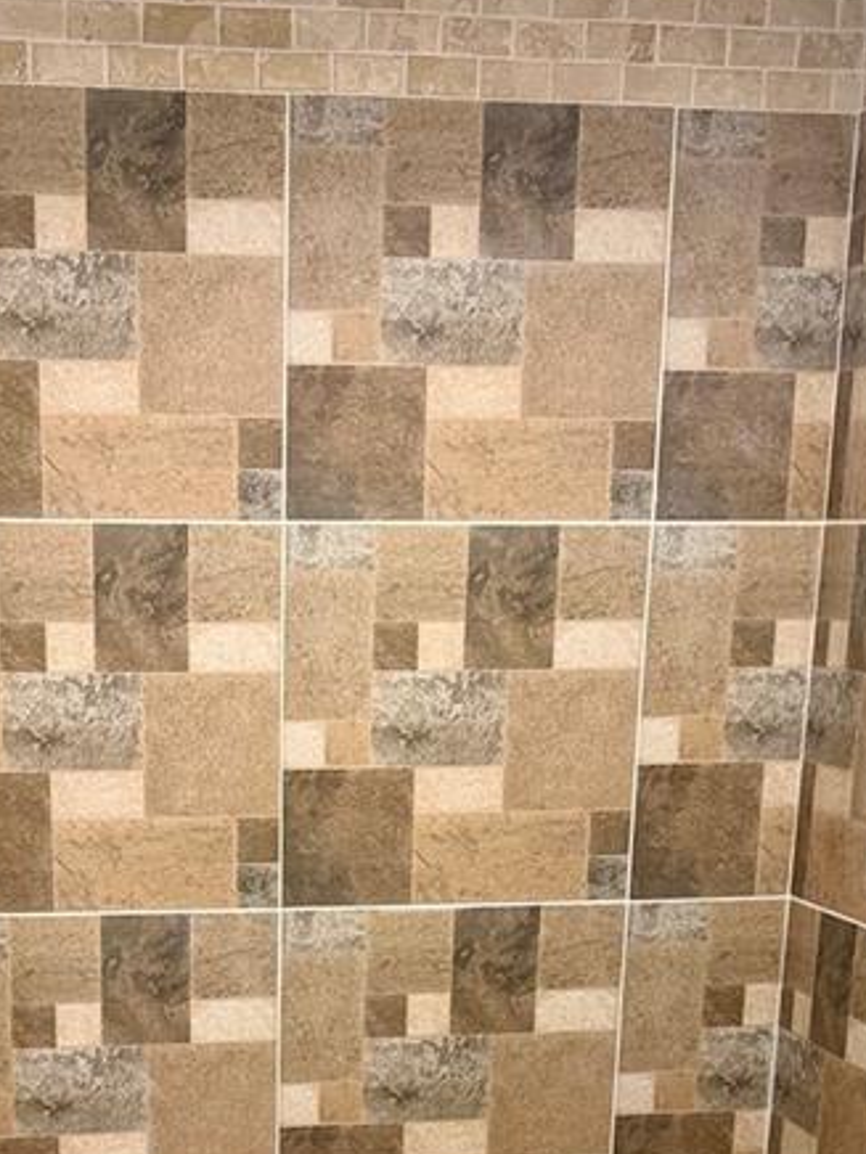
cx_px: 275
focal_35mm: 66
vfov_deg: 27.1
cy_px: 1252
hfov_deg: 22.1
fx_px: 2202
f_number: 1.78
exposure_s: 1/60
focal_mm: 6.76
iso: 320
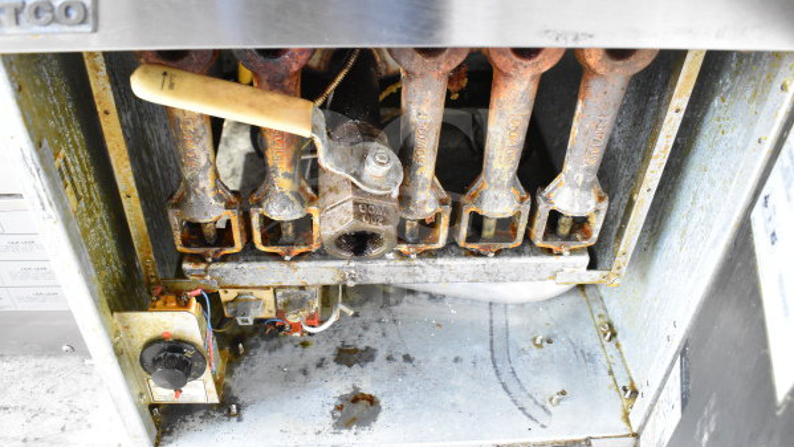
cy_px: 214
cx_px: 396
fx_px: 674
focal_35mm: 32
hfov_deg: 61.0
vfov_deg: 36.7
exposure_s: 1/160
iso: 6400
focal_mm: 20
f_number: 6.3
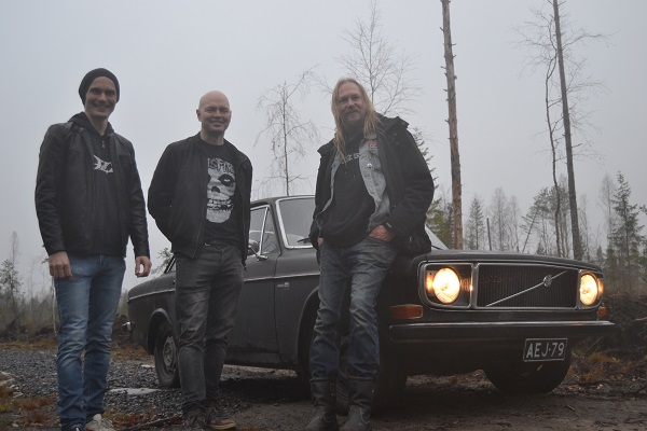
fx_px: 701
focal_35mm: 39
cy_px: 216
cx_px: 324
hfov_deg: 49.6
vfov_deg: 34.2
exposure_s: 1/60
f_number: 4
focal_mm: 26
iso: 400
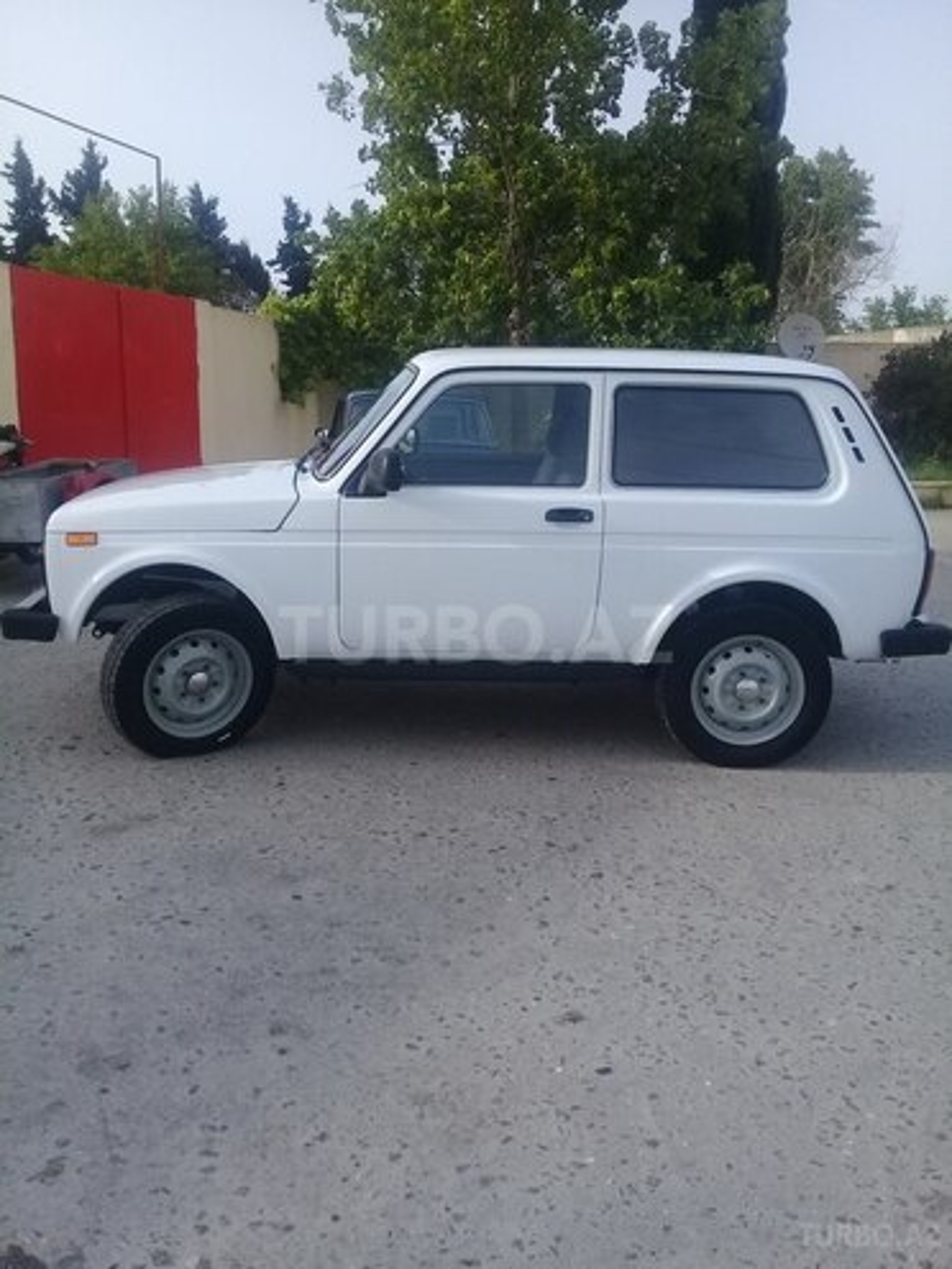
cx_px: 476
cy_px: 634
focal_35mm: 31
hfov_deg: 45.4
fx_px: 1137
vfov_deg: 58.4
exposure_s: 1/707
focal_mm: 3.3
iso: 50
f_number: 2.2
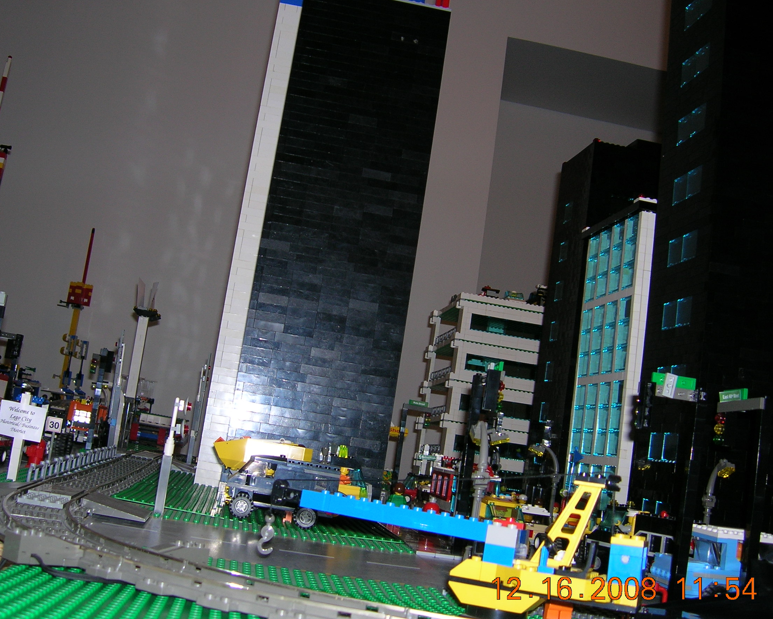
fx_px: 892
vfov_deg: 38.2
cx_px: 358
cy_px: 319
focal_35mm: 39
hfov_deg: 46.8
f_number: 2.9
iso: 50
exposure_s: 1/60.1
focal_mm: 5.7
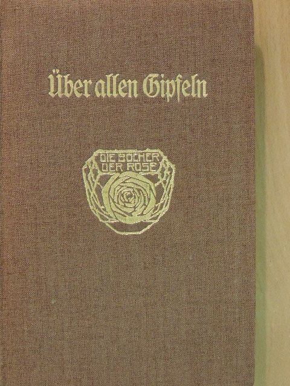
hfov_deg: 21.0
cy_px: 193
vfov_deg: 27.8
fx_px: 782
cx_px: 145
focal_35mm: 70
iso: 1600
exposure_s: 1/80
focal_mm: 12.4
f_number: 3.9
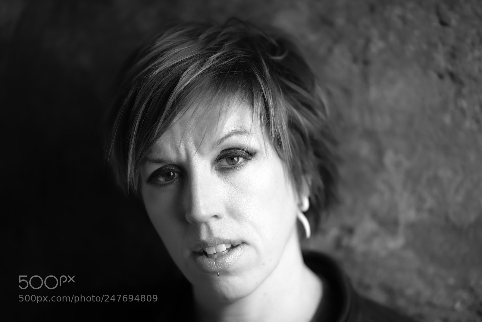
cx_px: 241
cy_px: 161
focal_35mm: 85
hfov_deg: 23.9
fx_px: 1138
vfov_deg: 16.1
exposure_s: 1/1600
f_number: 2
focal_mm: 85
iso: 100
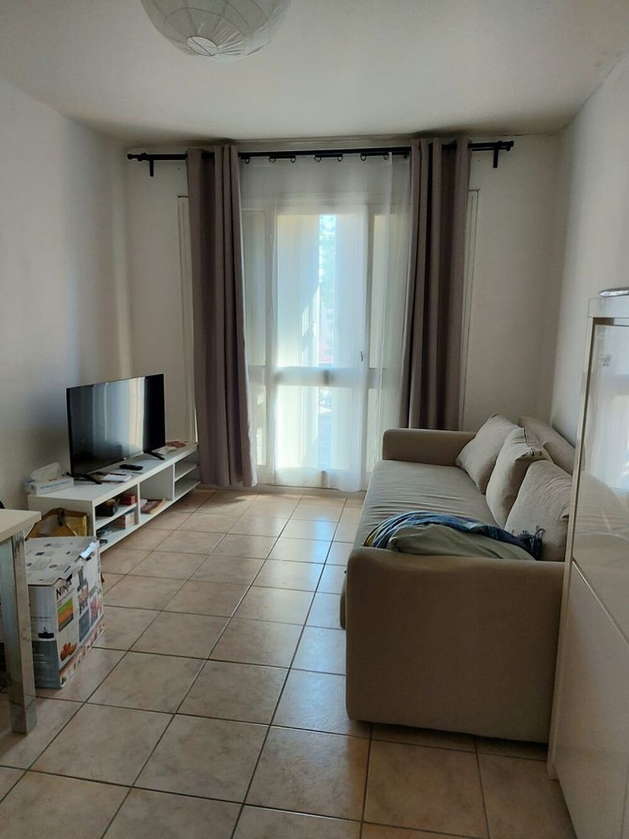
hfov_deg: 56.8
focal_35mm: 24
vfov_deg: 71.6
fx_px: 581
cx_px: 314
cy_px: 420
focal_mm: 5.23
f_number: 1.8
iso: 50
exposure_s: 1/50
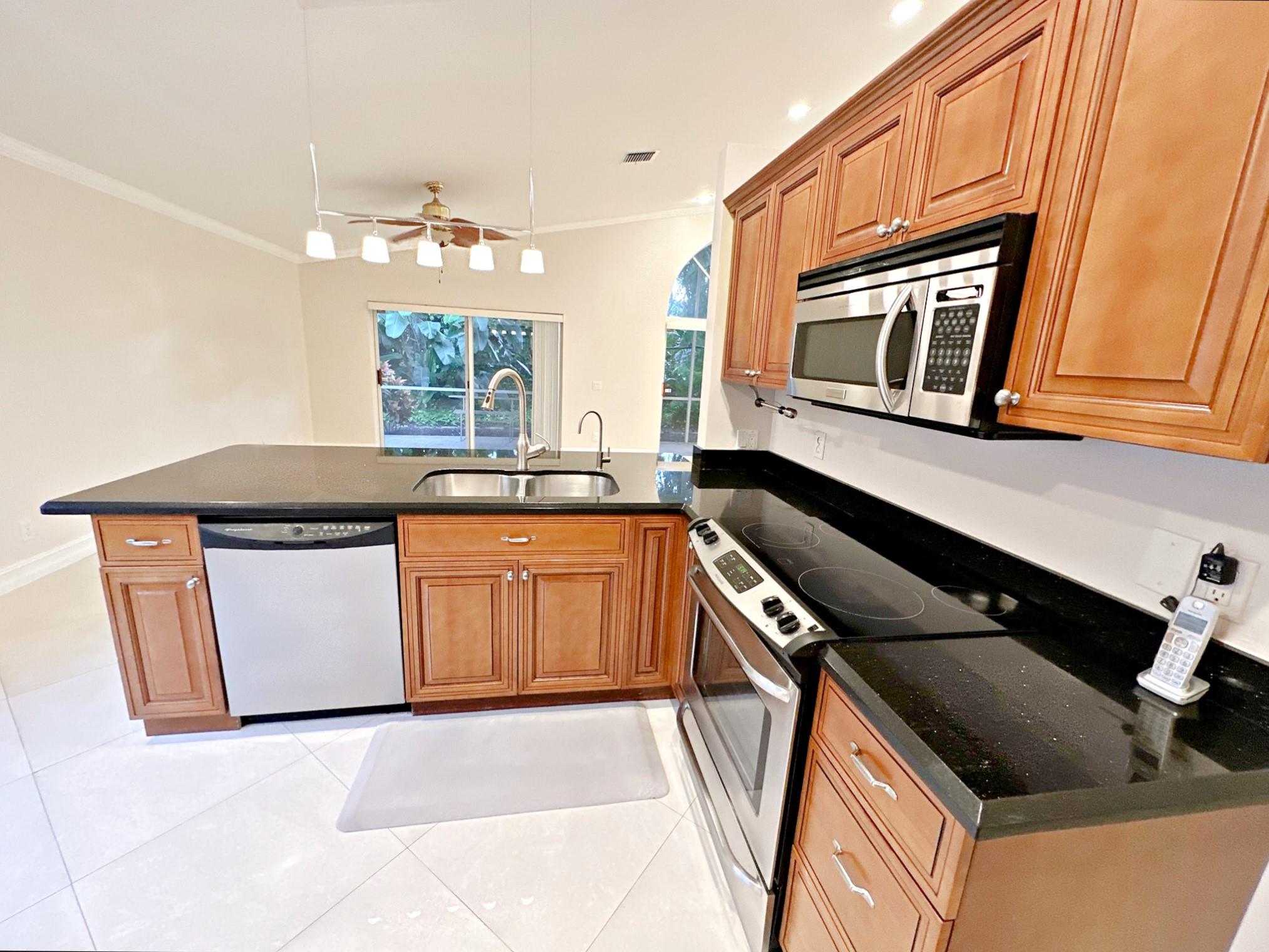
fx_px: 513
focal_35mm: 14
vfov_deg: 85.7
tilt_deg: -13.4
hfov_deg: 102.1
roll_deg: -2.7
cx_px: 634
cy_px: 476
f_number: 2.2
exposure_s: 1/45
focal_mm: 2.22
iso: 320
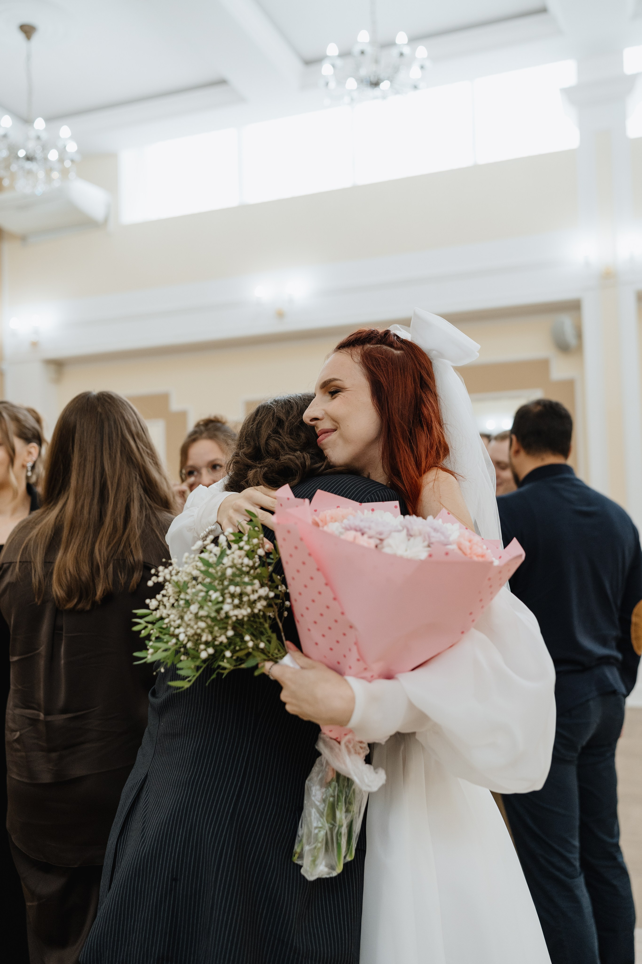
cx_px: 321
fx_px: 936
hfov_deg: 37.9
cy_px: 482
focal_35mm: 35
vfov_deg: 54.4
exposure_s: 1/320
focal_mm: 35
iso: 800
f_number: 2.2
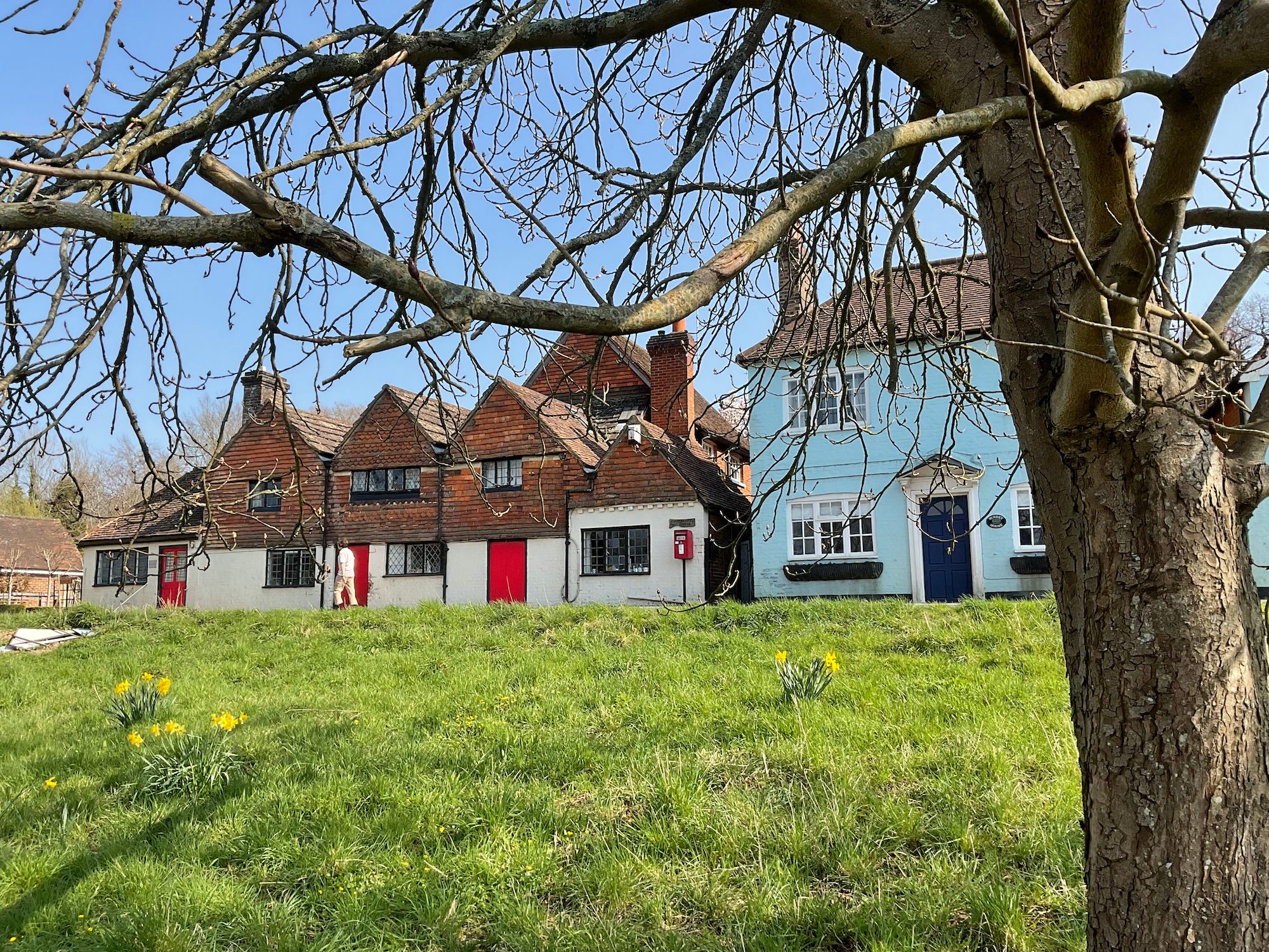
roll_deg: +0.5
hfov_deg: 61.7
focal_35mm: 29
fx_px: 1063
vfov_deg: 48.2
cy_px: 476
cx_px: 634
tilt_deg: +8.0
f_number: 1.8
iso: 16
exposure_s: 1/1035
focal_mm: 3
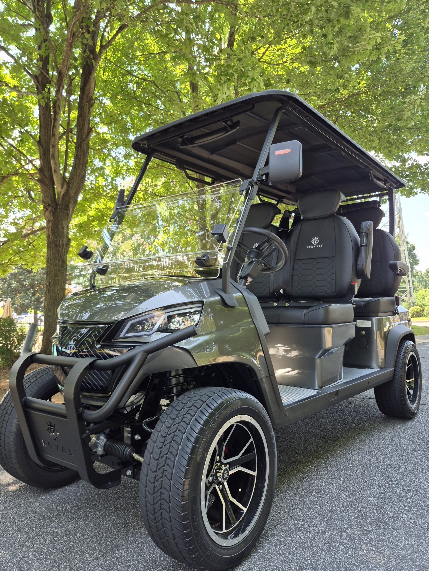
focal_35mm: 24
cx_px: 212
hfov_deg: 56.8
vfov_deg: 71.6
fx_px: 397
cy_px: 293
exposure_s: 1/180
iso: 32
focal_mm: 5.4
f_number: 1.8
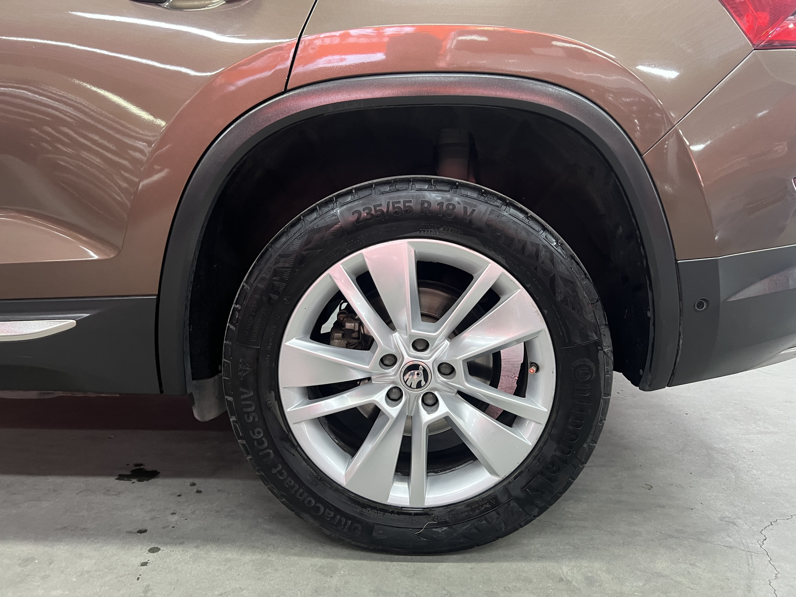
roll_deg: -0.3
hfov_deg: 67.3
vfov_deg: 53.1
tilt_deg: -11.8
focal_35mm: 26
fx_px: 598
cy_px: 298
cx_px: 398
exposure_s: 1/50
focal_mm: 5.7
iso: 320
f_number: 1.5
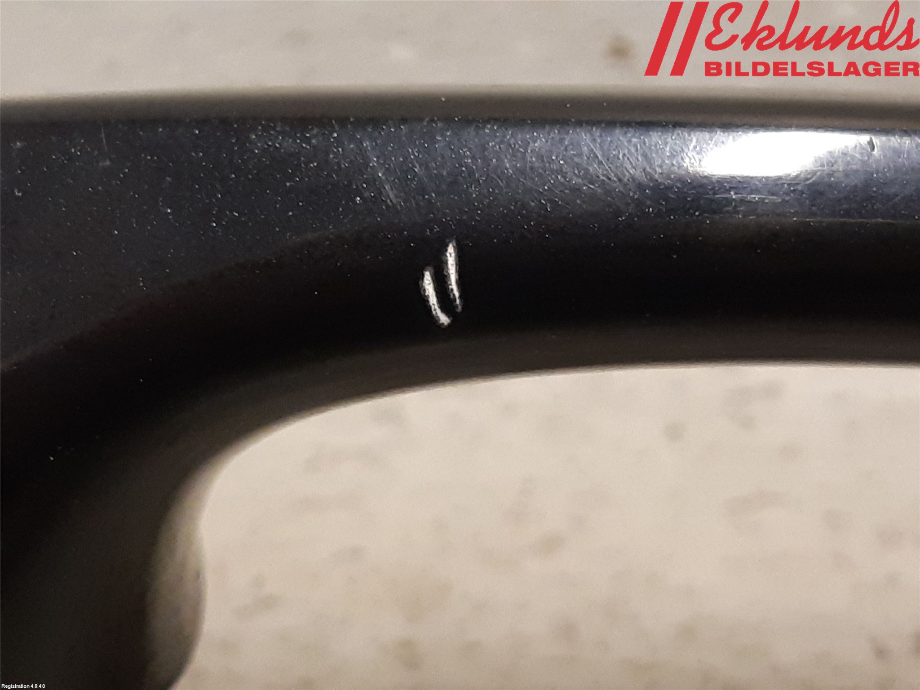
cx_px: 460
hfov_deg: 67.3
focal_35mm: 26
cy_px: 345
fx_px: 691
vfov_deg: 53.1
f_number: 1.7
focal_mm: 3.93
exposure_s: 1/50
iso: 250
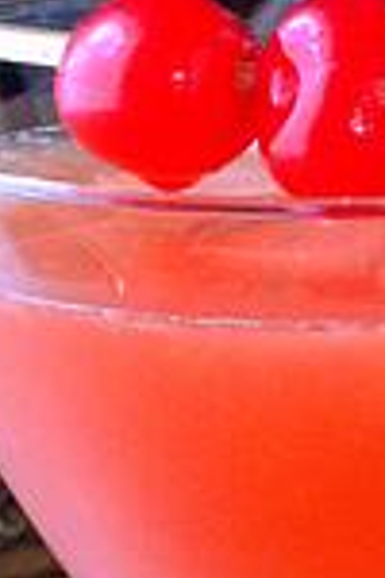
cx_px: 306
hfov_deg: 4.1
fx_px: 5406
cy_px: 528
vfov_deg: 6.1
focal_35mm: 337
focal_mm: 16.1
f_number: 4.9
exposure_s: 1/8
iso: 200
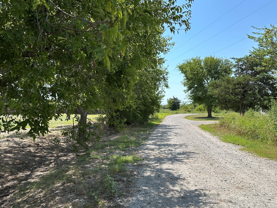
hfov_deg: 61.7
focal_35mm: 29
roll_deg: +0.8
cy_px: 111
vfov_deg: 48.2
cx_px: 139
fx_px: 232
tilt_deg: -1.1
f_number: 1.78
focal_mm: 6.86
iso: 80
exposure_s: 1/3247
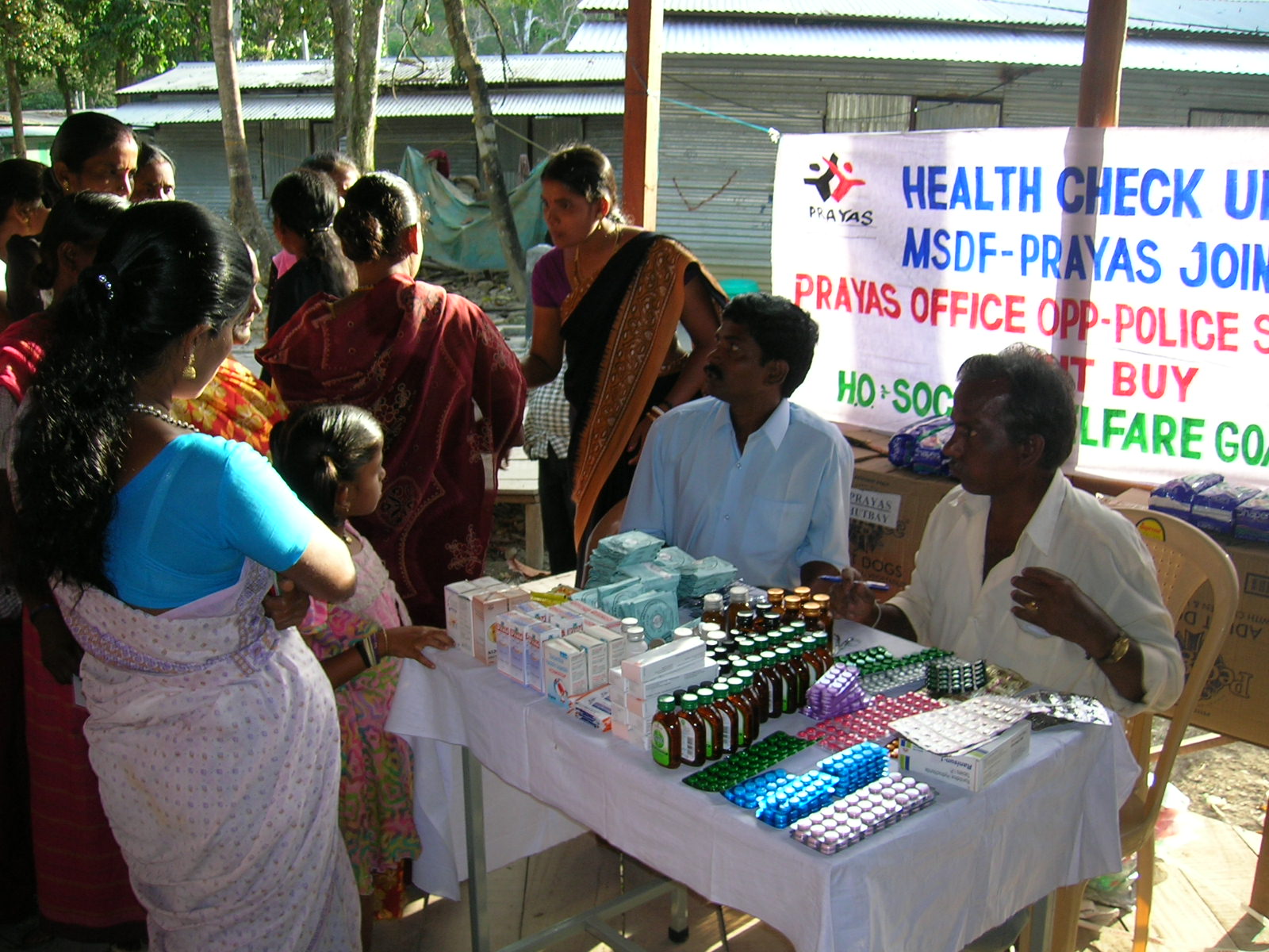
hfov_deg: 54.0
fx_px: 1246
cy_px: 476
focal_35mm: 34
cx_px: 634
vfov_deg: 41.8
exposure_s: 1/52.2
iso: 50
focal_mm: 5.7
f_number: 2.9
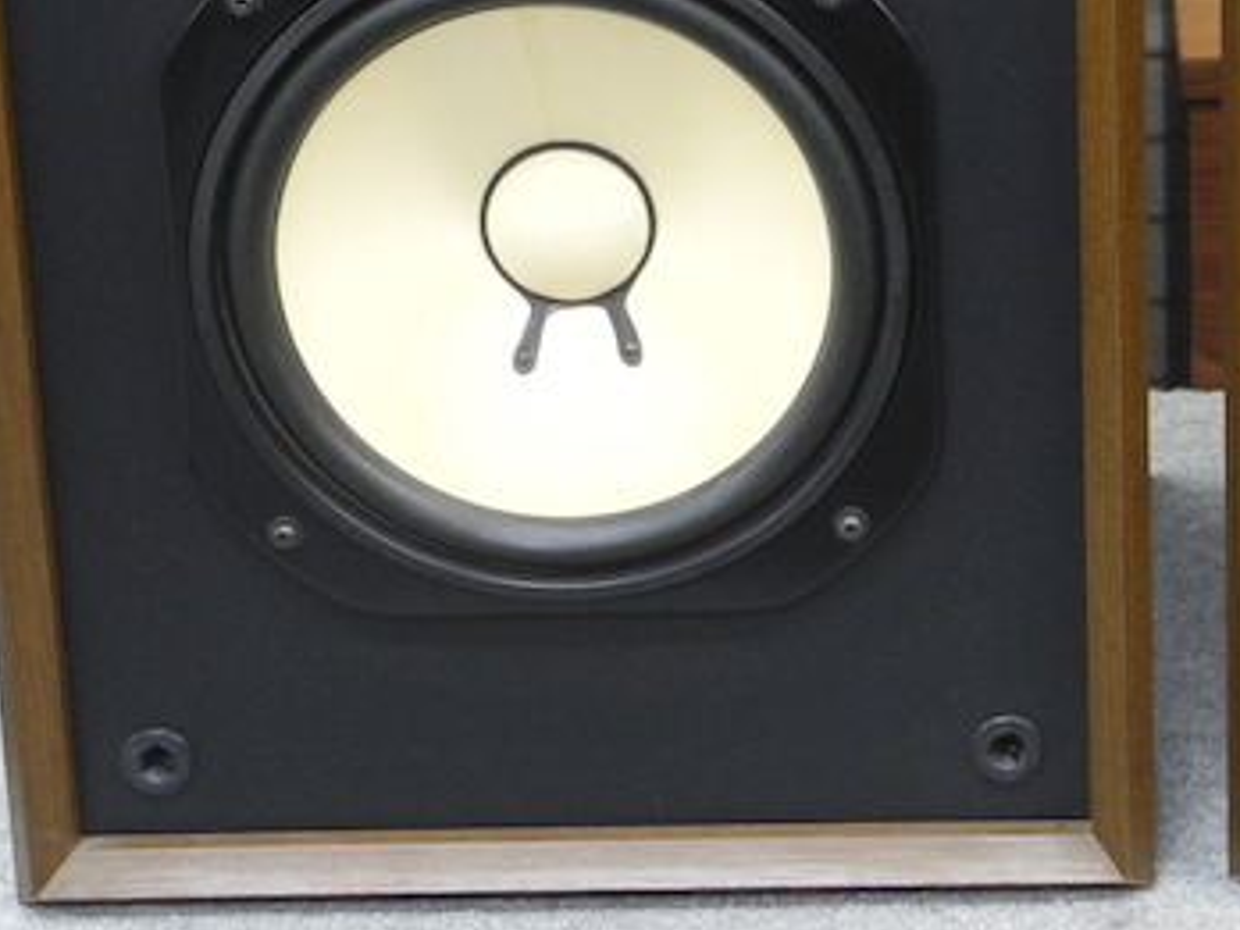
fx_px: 4048
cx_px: 1187
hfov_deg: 17.1
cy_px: -260
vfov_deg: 12.7
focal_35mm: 113
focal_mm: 8.8
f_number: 3.2
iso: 400
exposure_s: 1/24.3
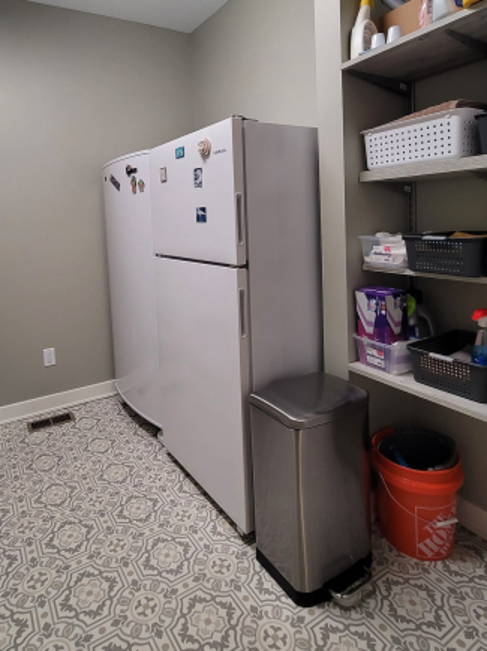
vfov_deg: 80.6
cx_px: 187
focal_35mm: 20
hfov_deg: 65.1
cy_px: 253
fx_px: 376
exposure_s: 1/60
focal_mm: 2.2
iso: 250
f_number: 2.2
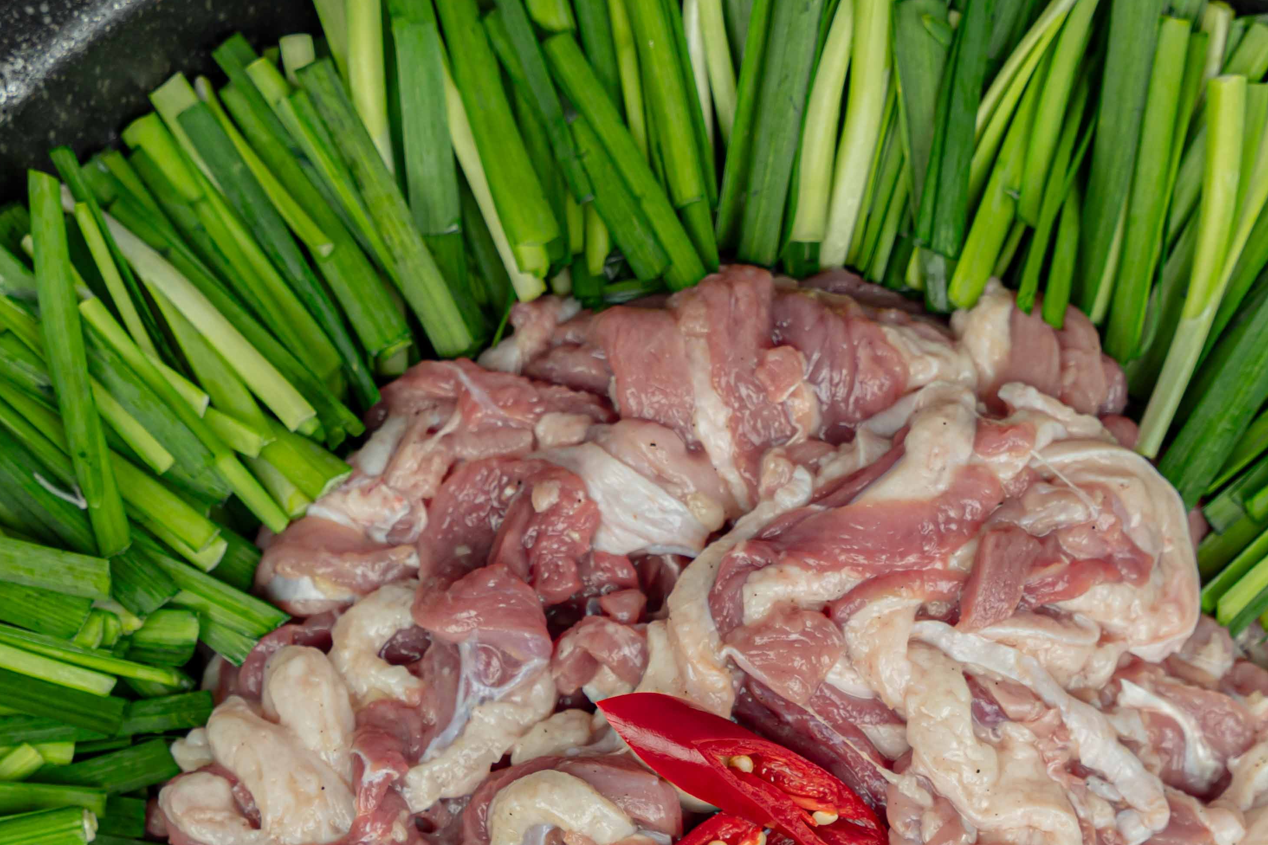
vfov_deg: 8.4
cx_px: 842
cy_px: 839
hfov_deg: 12.6
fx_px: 5741
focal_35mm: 163
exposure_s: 1/125
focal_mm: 60
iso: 100
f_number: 4.5
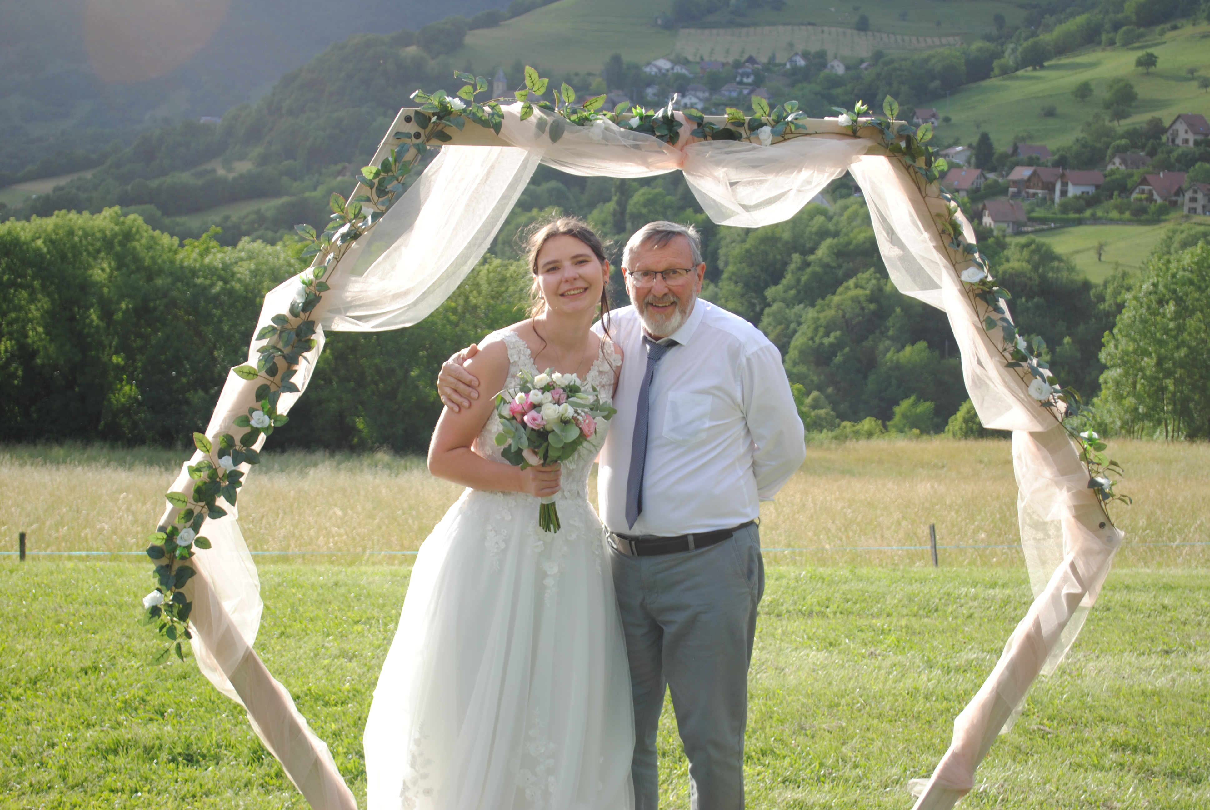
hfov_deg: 37.8
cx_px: 605
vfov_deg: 25.8
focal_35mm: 52
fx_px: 1767
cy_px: 405
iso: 100
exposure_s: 1/250
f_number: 7.1
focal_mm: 35
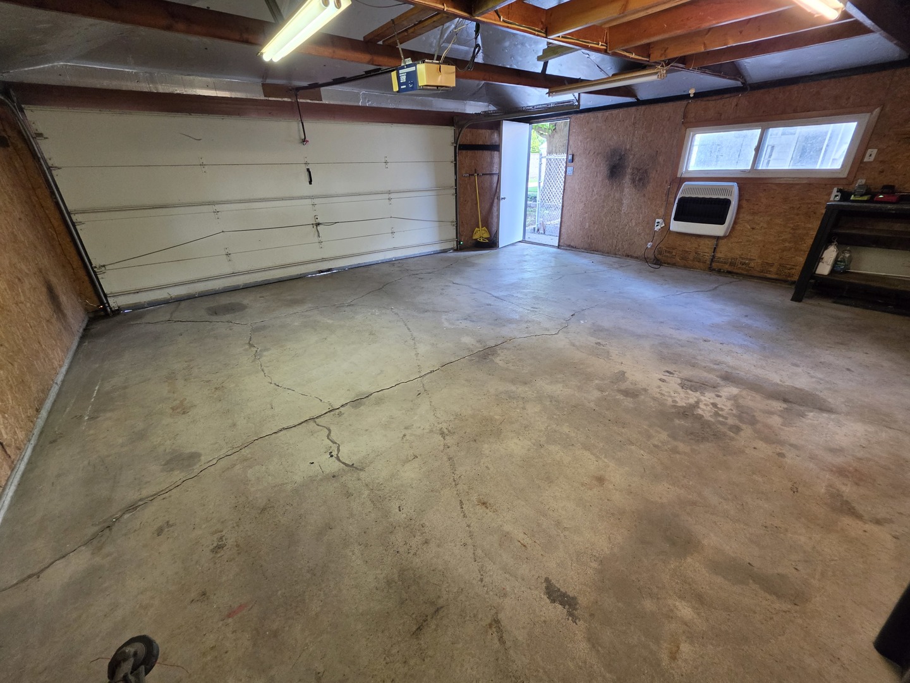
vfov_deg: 89.9
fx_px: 342
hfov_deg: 106.2
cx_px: 455
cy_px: 342
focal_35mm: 13
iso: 320
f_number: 1.9
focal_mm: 2.2
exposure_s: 1/60
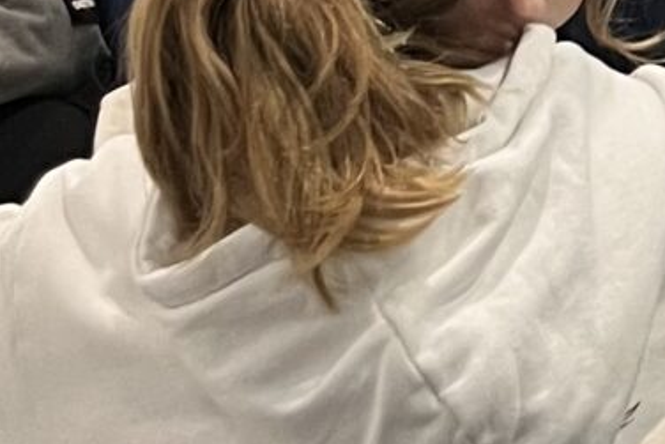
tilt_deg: -1.8
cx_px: 1146
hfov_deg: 10.6
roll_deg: +2.4
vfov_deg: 6.4
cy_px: -1169
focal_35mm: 184
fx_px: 3400
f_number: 1.6
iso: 80
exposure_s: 1/50
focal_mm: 5.1
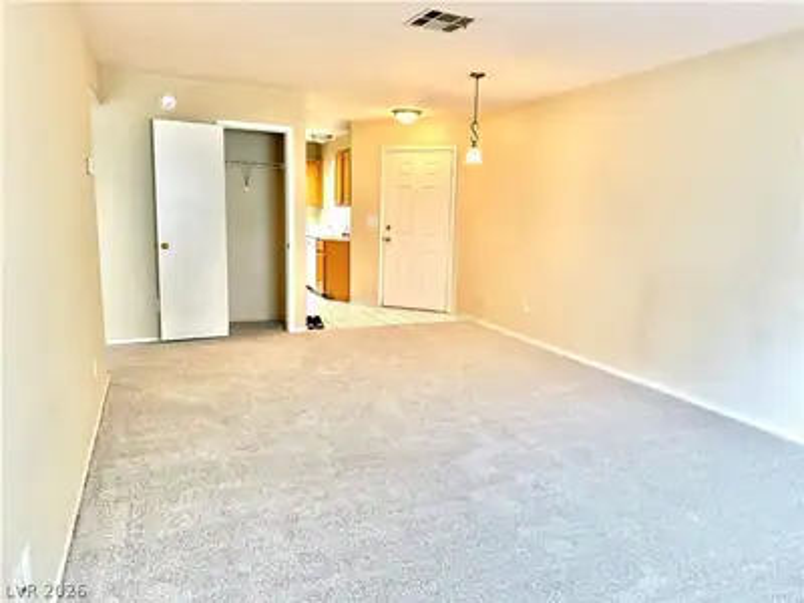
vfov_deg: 56.8
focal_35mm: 24
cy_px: 302
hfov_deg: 71.6
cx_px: 402
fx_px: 557
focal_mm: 6.76
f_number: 1.78
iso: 320
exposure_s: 1/120
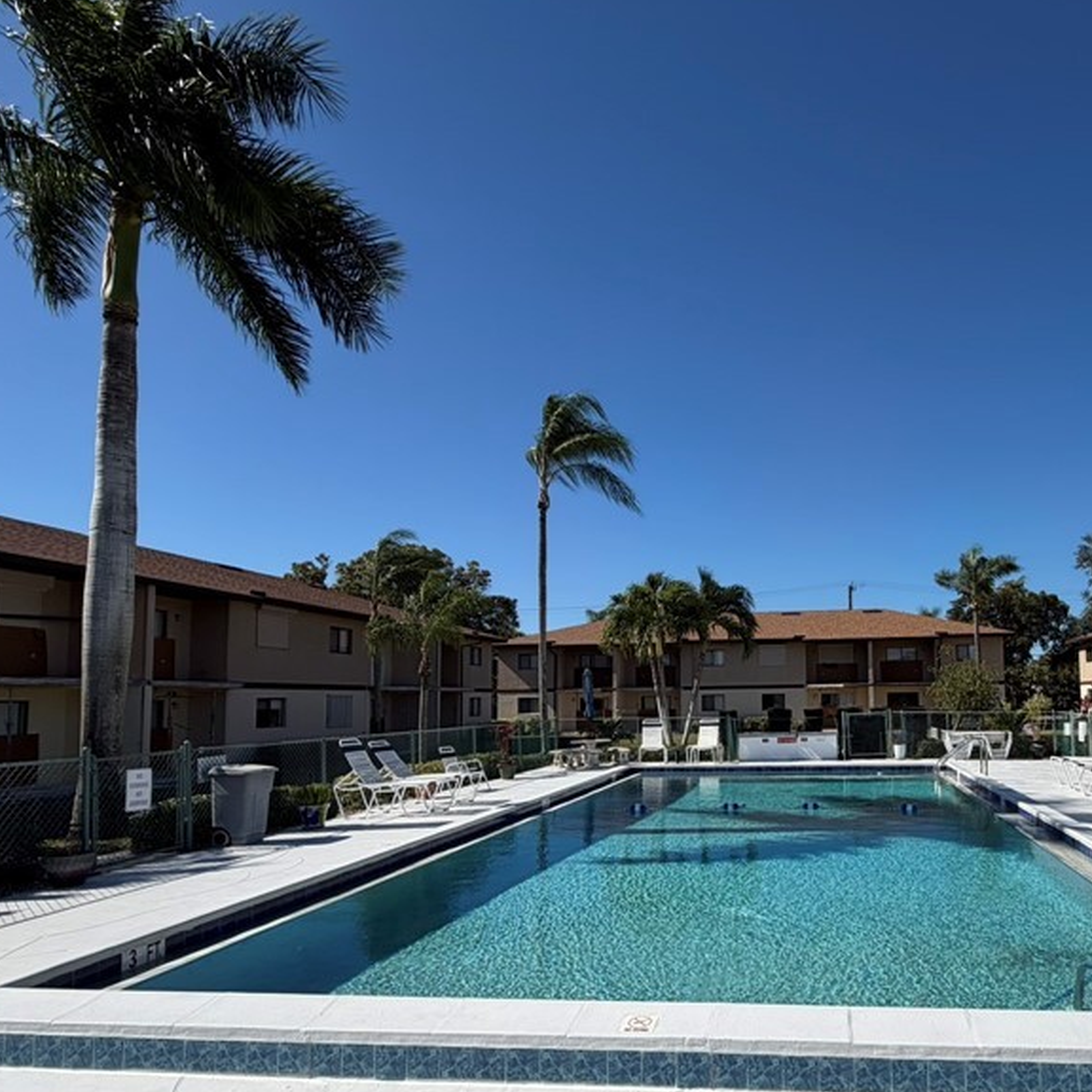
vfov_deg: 69.1
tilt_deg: +4.6
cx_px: 762
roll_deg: +0.9
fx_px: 785
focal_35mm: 22
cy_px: 641
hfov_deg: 66.9
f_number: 2.2
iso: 20
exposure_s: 1/1464
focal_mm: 2.22
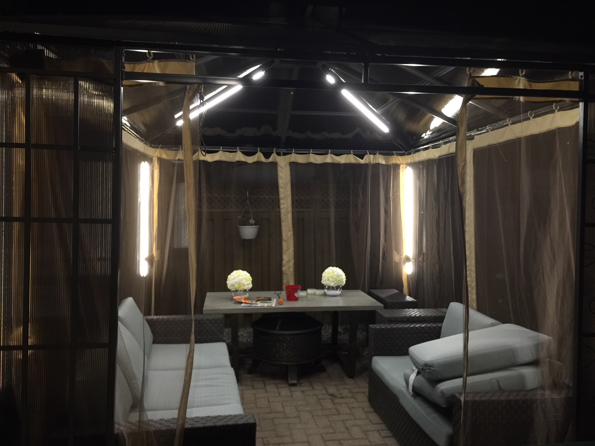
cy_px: 223
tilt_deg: -1.5
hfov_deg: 61.7
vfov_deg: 48.2
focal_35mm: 29
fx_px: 498
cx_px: 298
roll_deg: -0.4
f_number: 2.2
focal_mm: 4.15
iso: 100
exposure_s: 1/10
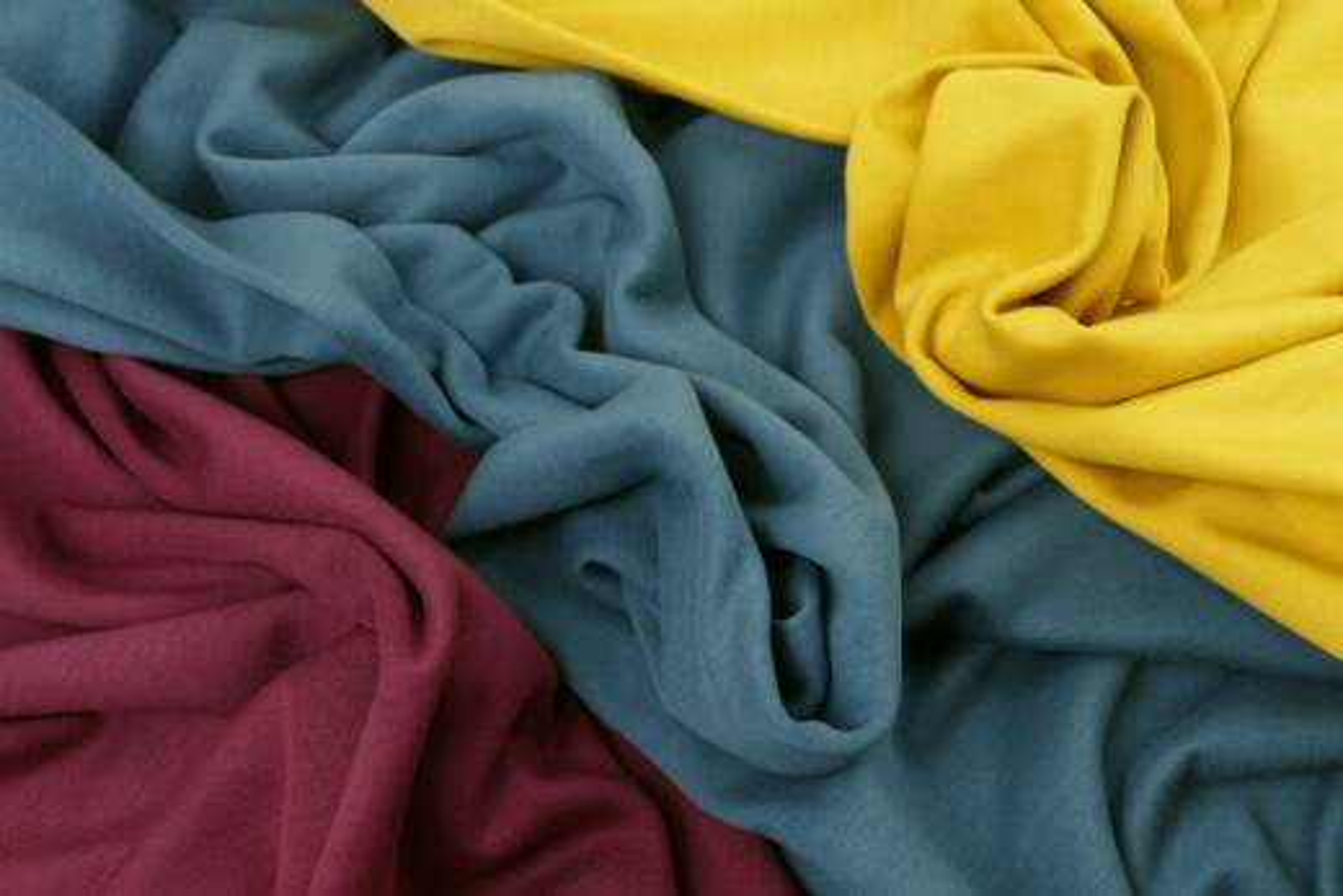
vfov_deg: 24.6
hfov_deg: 36.2
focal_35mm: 55
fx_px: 2052
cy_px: 448
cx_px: 672
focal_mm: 20.23
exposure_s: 1/80
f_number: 3.4
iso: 320
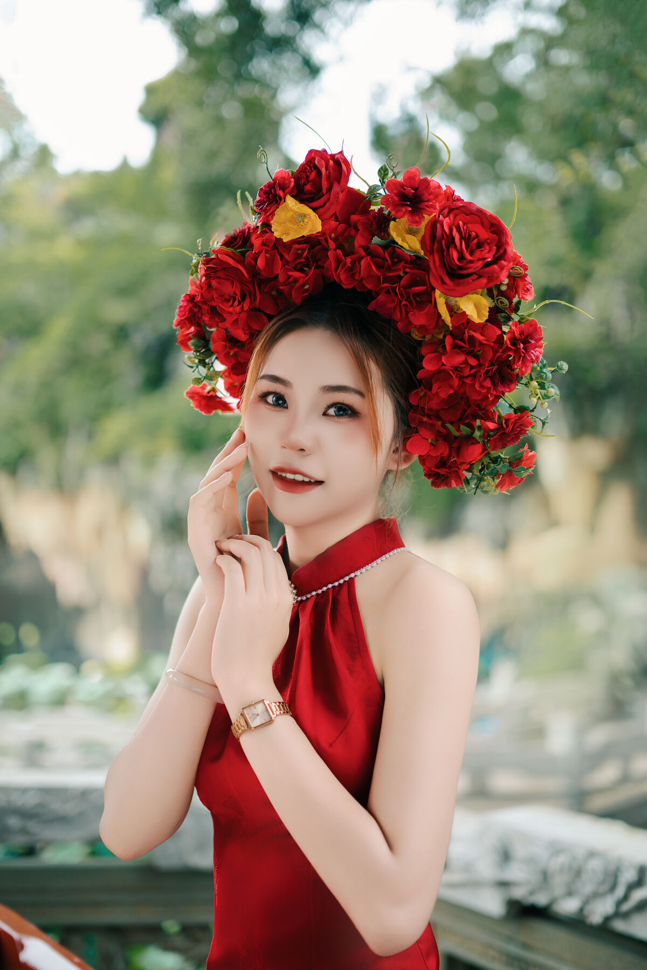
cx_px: 324
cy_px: 485
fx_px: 1347
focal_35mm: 50
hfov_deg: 27.0
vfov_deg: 39.6
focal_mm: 50
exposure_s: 1/200
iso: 100
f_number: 2
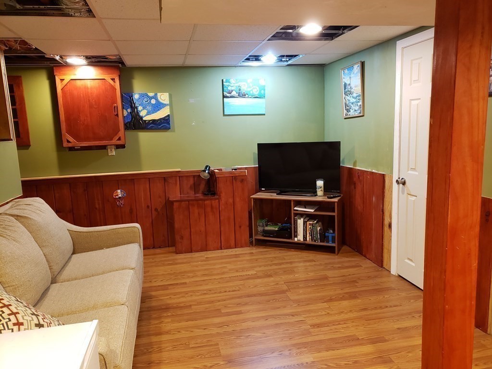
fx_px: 370
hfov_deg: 67.3
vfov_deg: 53.1
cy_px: 184
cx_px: 246
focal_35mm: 26
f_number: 1.5
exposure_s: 1/20
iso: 250
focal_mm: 4.3
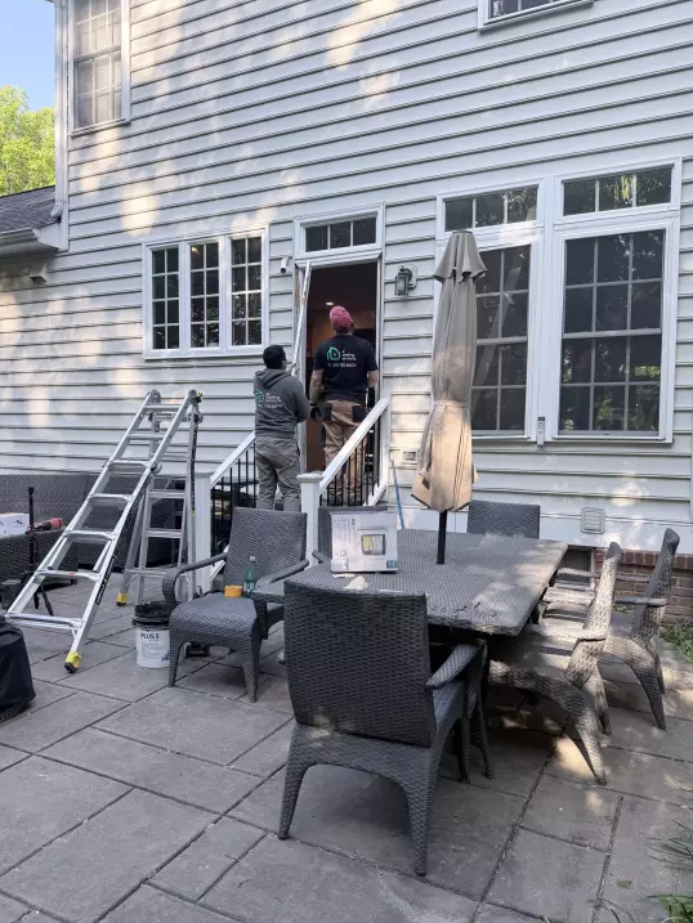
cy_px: 463
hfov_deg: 54.9
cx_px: 352
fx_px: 667
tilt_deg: -2.4
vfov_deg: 69.4
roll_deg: -0.5
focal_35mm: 25
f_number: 1.78
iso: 80
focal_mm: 6.76
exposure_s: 1/356
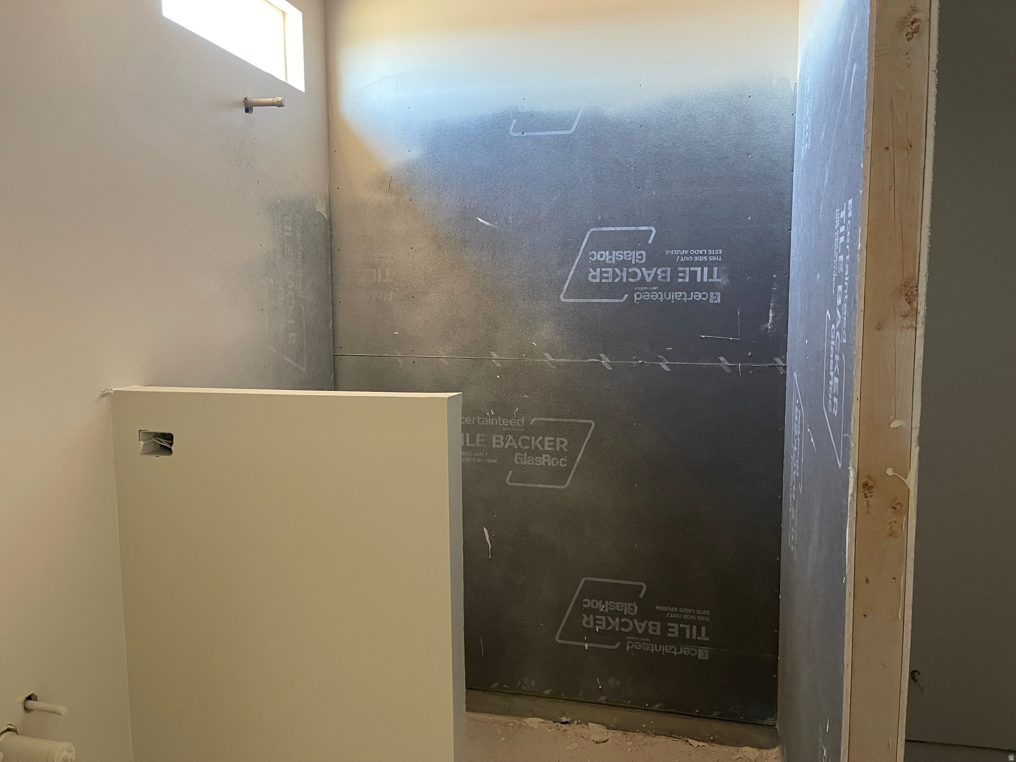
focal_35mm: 25
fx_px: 734
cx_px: 508
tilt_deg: -6.0
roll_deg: +0.0
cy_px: 381
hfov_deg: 69.4
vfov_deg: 54.9
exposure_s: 1/60
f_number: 1.6
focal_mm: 5.1
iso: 500
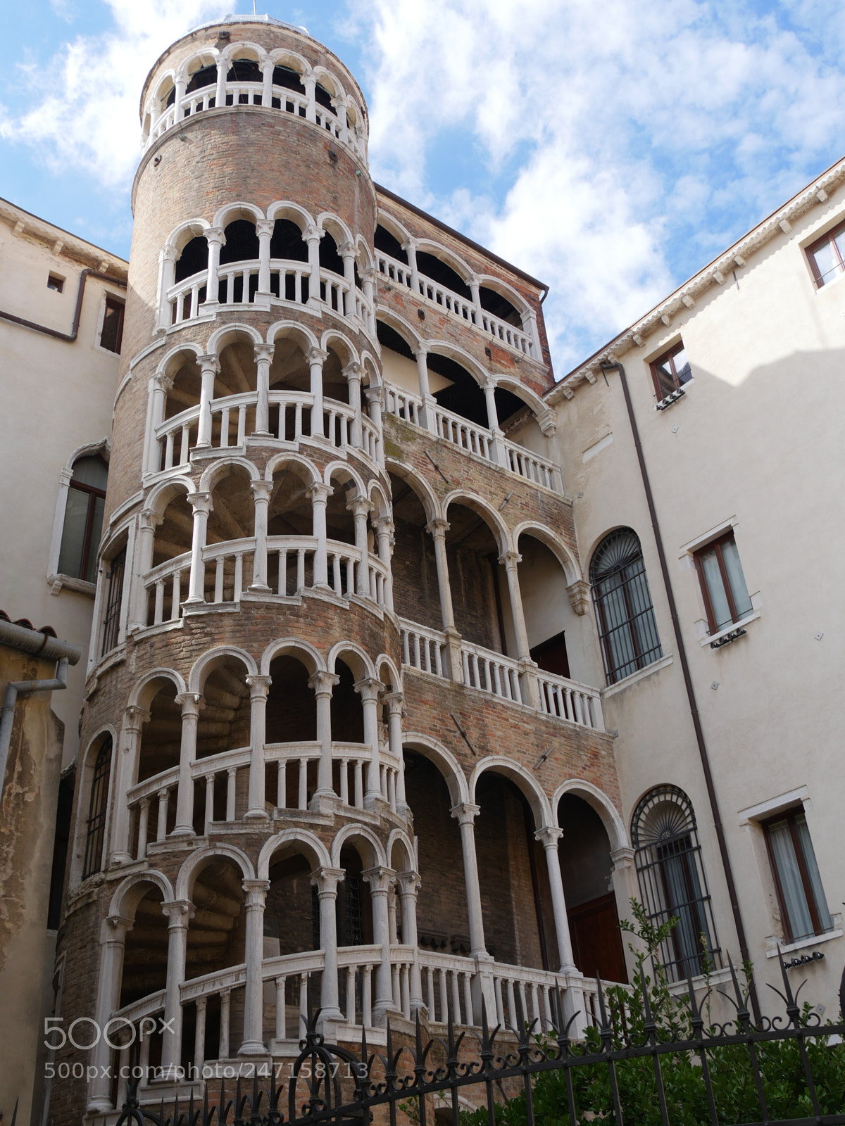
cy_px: 563
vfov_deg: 54.0
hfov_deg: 41.8
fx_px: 1107
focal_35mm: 34
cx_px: 422
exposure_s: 1/250
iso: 200
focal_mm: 17
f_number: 6.3
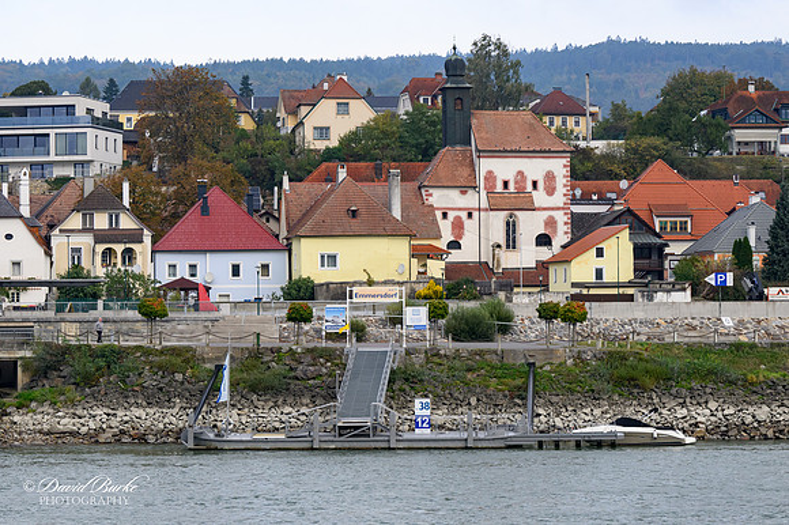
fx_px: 2453
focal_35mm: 112
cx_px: 394
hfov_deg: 18.3
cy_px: 262
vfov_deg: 12.2
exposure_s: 1/400
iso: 900
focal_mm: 75
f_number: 8
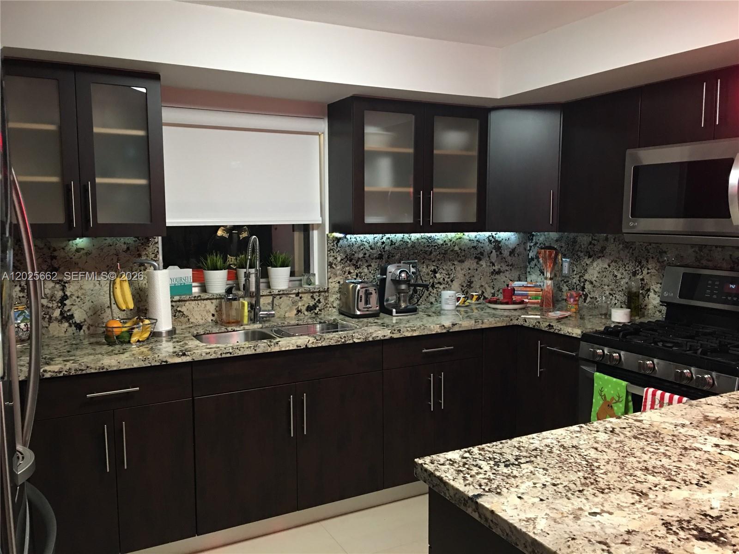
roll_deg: -0.7
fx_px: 619
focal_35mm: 29
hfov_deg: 61.7
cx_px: 370
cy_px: 277
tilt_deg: -5.1
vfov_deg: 48.2
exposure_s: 1/15
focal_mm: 4.15
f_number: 2.2
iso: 100
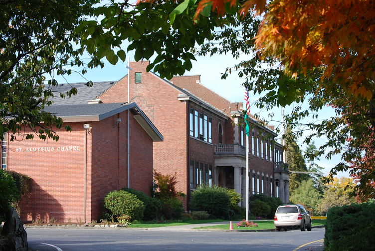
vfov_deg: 16.6
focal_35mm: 82
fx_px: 860
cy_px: 126
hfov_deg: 24.6
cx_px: 188
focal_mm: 55
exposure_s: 1/160
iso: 100
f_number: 6.3
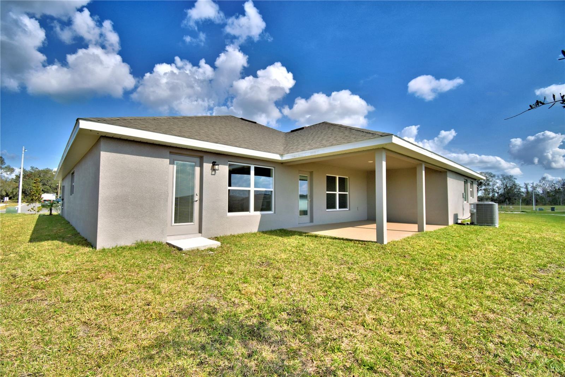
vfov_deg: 77.3
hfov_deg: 100.4
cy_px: 188
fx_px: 235
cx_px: 282
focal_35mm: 15
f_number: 4.5
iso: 100
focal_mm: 10
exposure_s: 1/1600
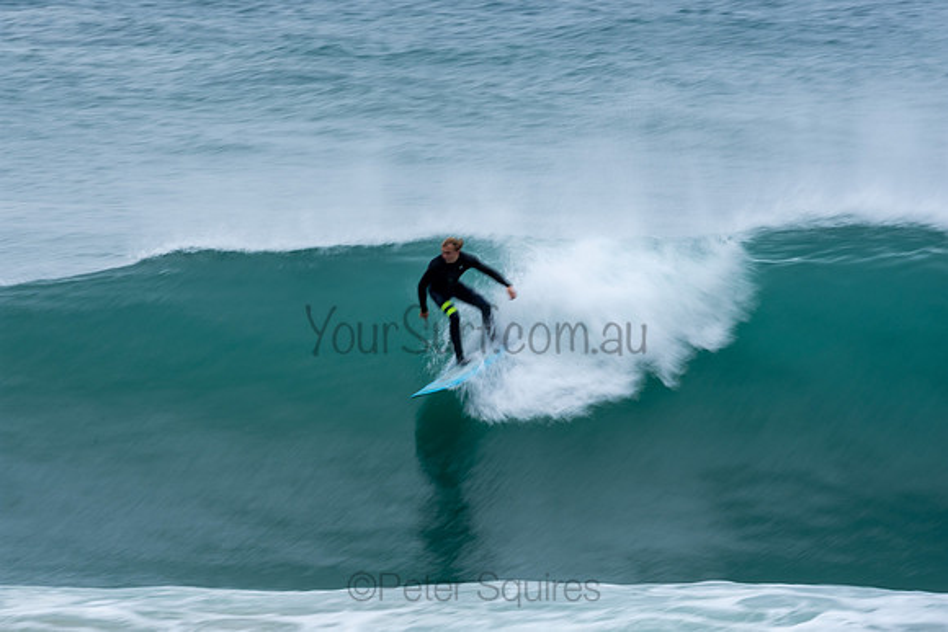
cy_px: 316
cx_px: 474
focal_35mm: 750
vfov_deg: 1.8
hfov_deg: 2.7
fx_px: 19754
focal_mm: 500
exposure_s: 1/20
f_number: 22
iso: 100
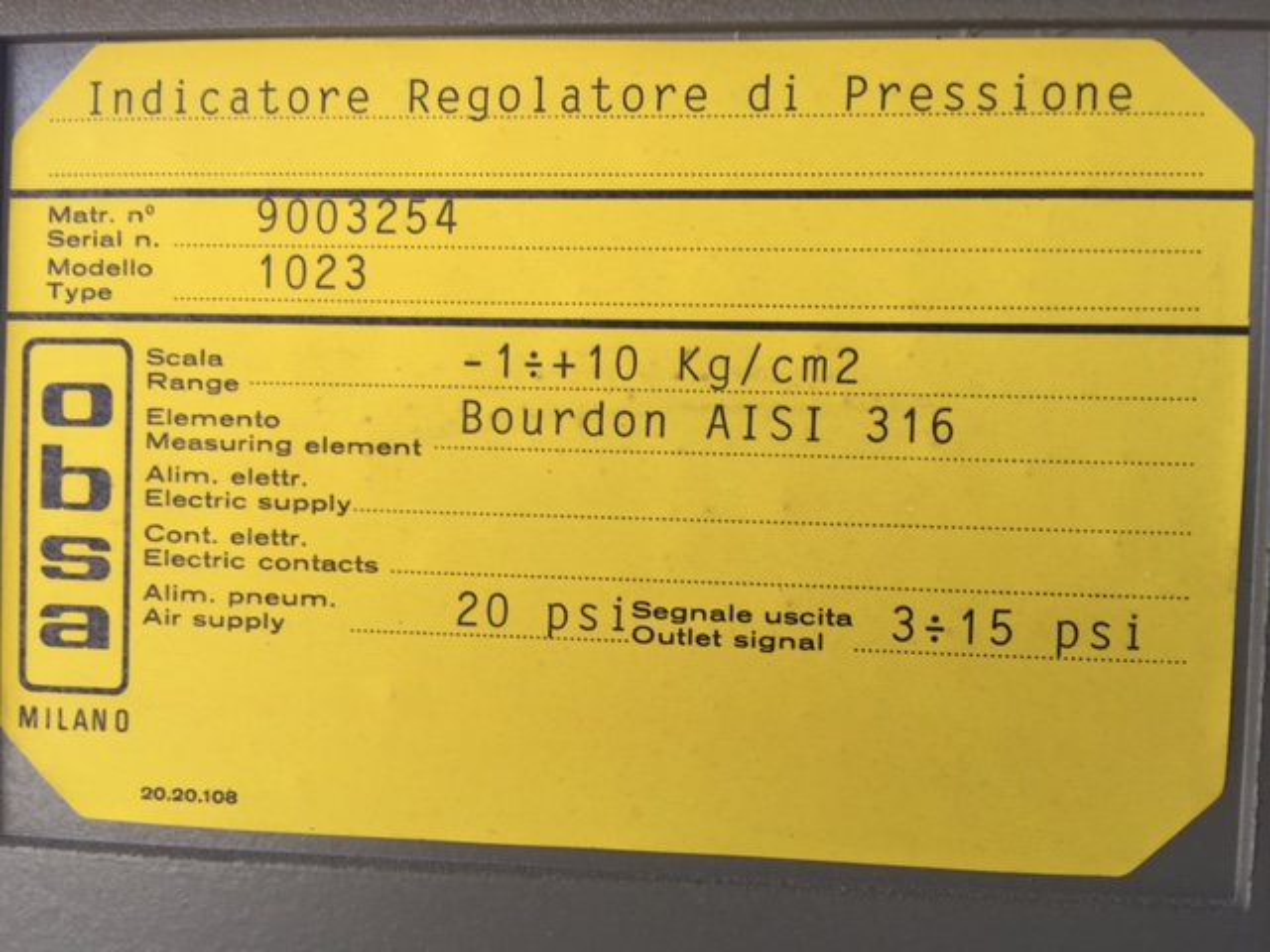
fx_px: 1064
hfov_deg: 61.7
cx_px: 635
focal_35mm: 29
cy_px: 476
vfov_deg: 48.2
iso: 32
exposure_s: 1/187
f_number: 2.2
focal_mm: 4.15
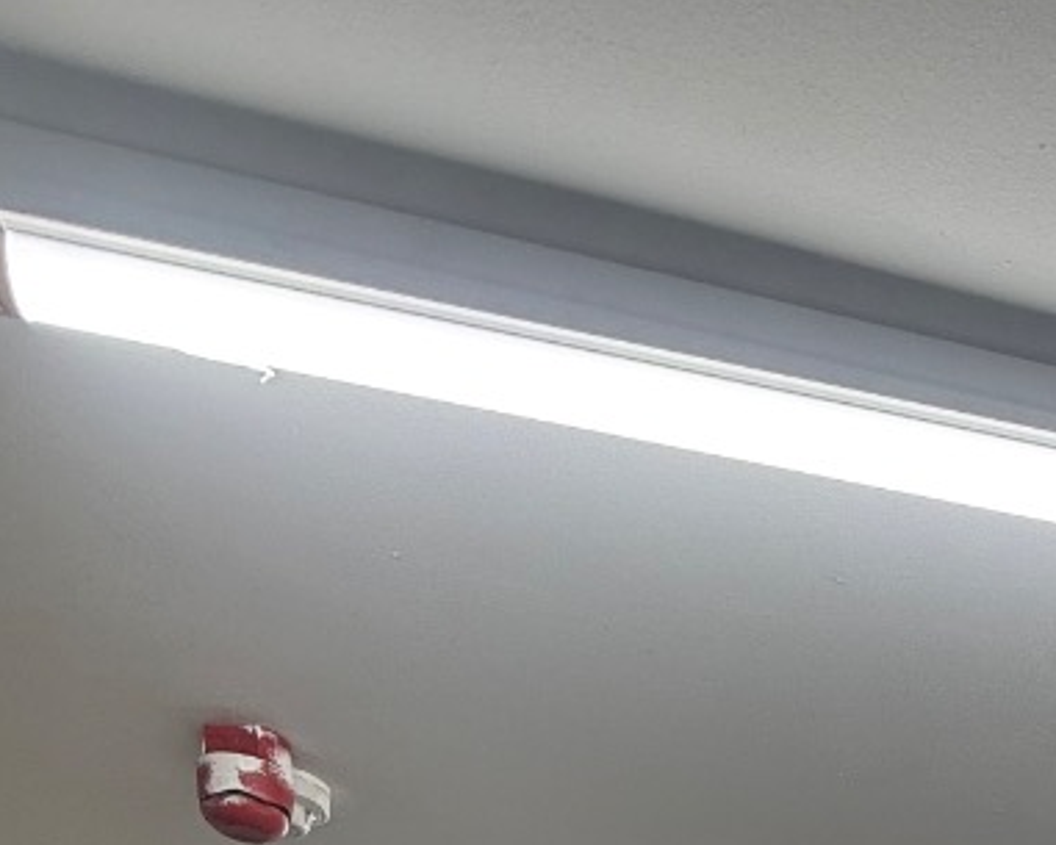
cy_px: 1455
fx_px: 1344
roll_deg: -2.1
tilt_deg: -0.5
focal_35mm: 43
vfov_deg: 22.9
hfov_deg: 40.6
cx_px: 887
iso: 100
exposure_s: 1/100
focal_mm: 2.22
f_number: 2.2
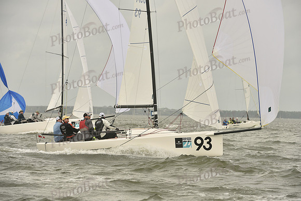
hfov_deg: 9.4
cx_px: 150
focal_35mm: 220
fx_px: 1840
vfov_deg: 6.2
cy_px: 100
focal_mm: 220
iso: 320
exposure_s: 1/1000
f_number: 8
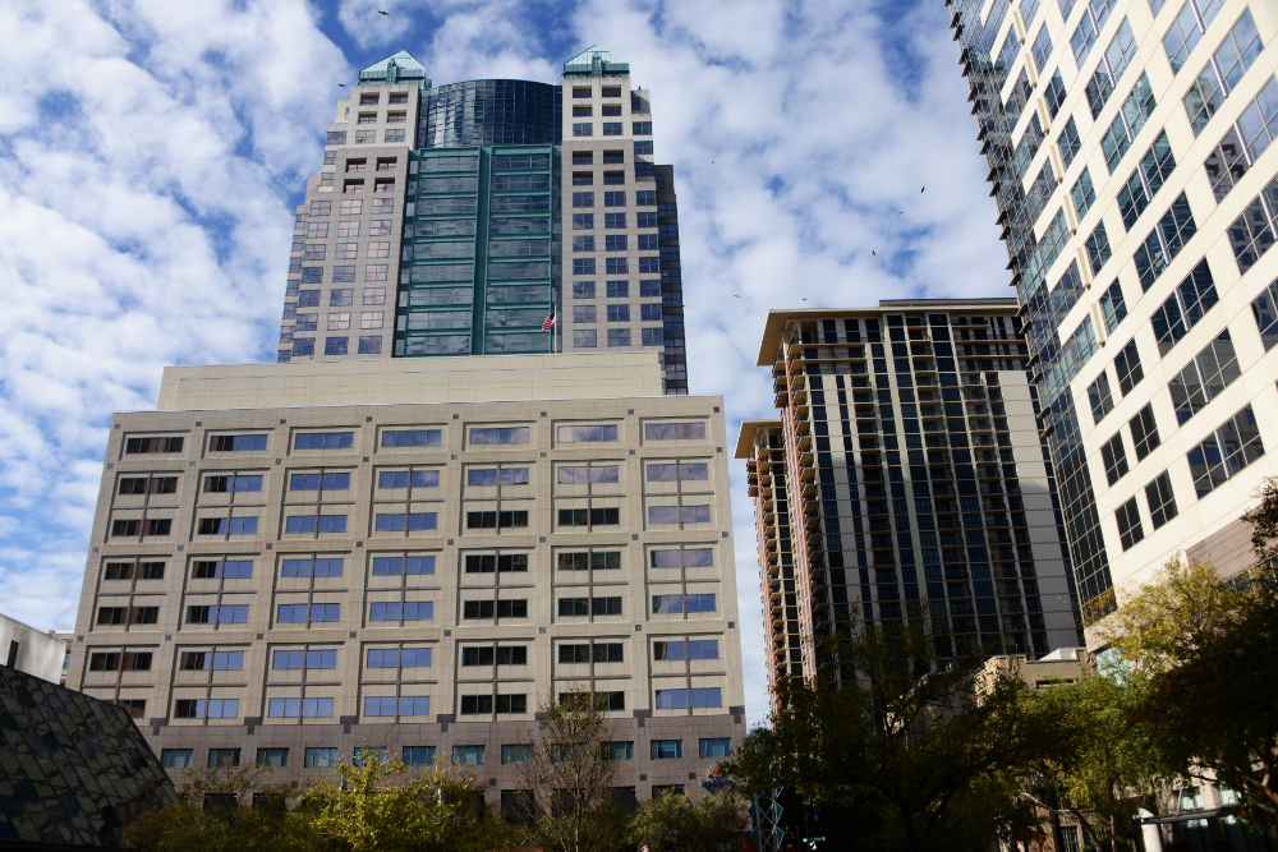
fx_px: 994
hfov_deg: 65.5
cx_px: 639
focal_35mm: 28
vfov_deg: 46.4
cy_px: 426
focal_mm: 28
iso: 400
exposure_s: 1/2000
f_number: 6.3
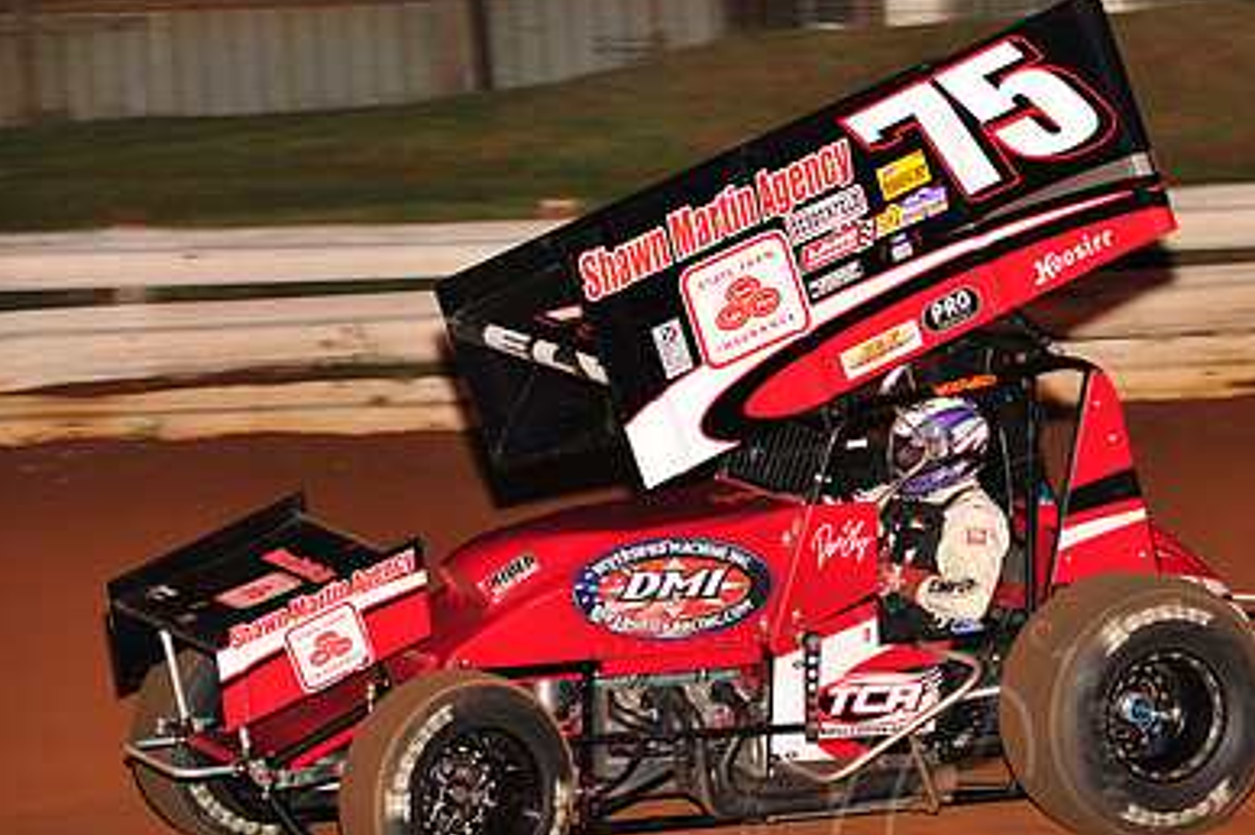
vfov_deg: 7.3
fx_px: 6513
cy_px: 482
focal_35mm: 187
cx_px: 928
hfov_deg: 11.0
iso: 1000
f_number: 6.3
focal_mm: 125
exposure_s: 1/320
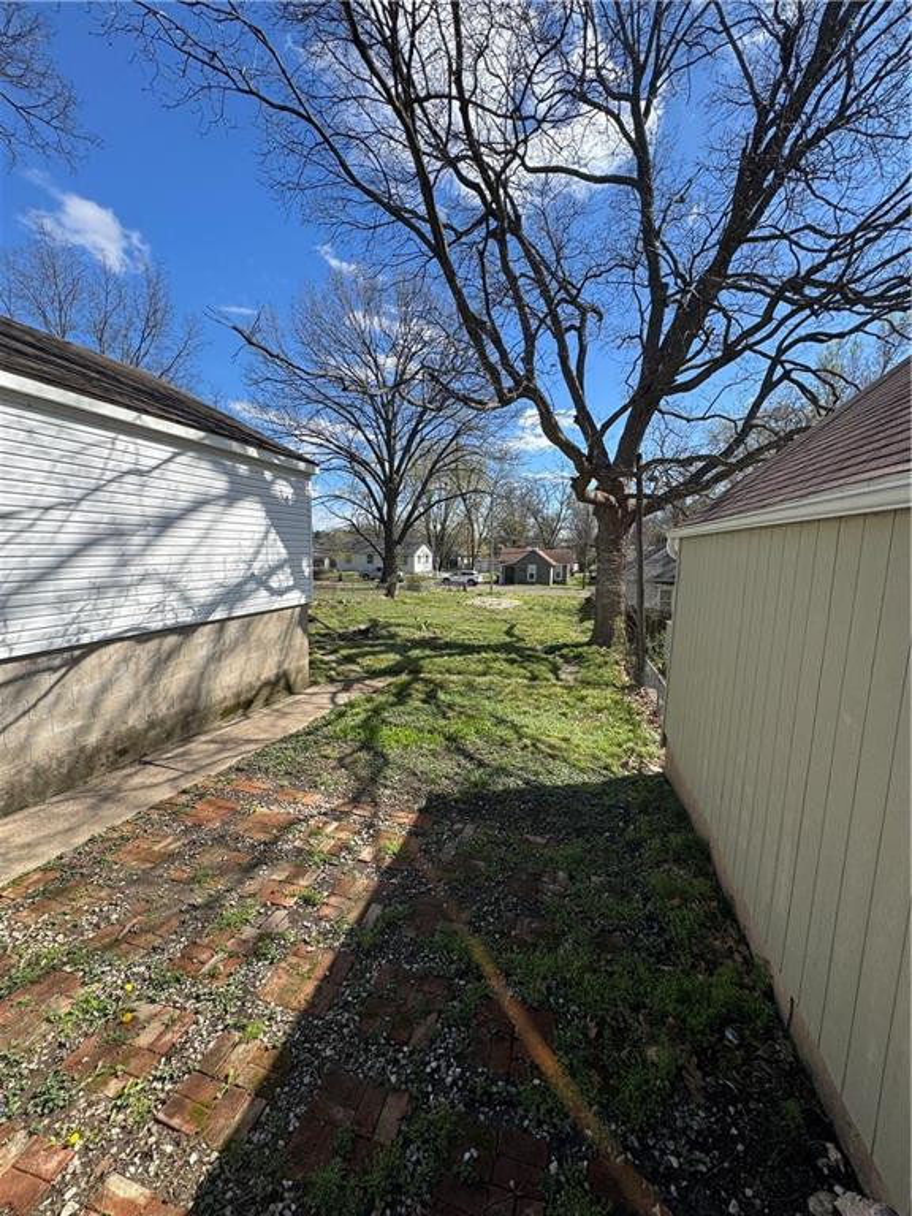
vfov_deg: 102.1
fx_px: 492
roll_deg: -1.2
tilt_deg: -6.0
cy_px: 608
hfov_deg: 85.7
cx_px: 456
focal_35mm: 14
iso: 50
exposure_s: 1/956
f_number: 2.2
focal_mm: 2.22
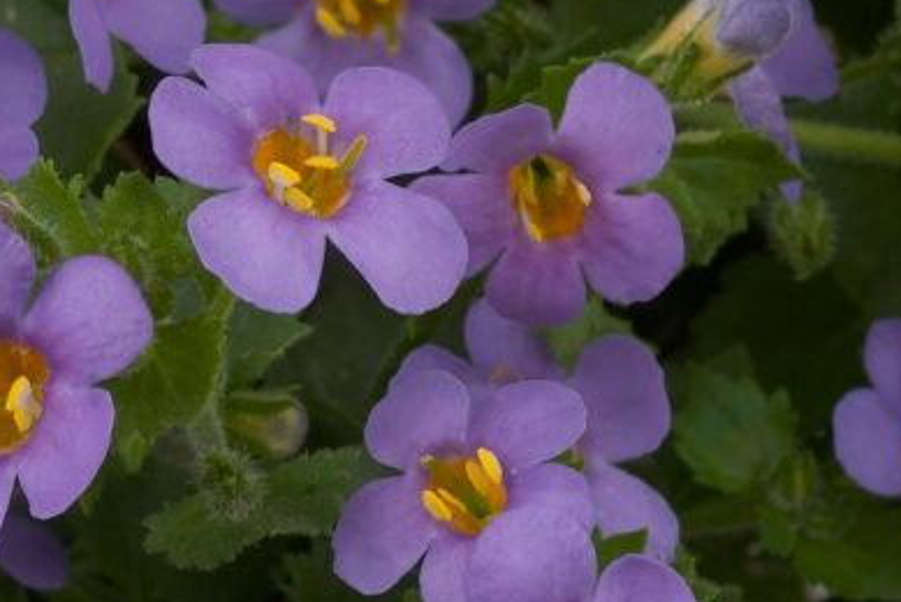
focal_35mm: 277
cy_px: 647
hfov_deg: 7.3
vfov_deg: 5.0
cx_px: -473
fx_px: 6938
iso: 100
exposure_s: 1/160
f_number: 22
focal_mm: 60
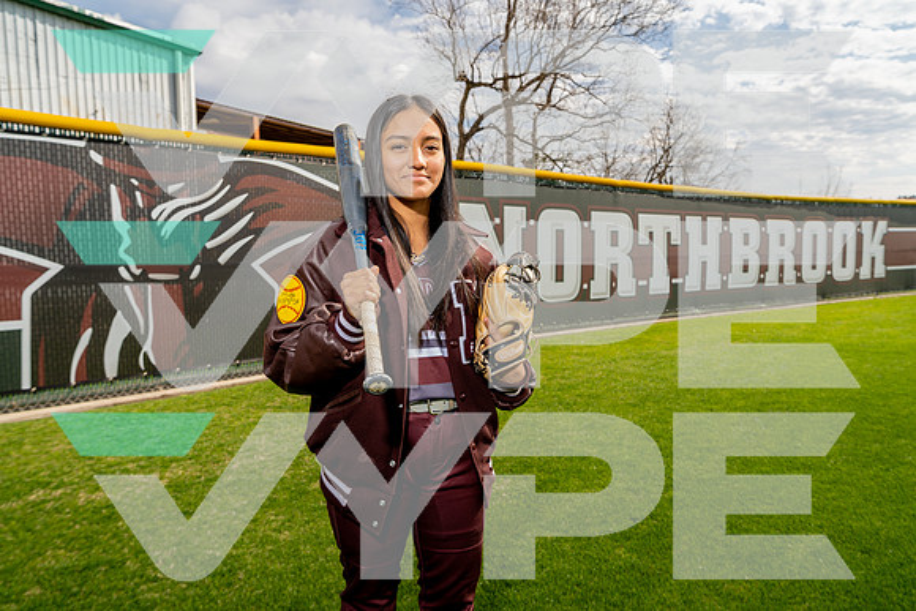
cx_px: 458
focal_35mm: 24
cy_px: 306
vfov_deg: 53.2
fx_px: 611
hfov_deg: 73.7
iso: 100
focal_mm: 24
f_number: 6.3
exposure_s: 1/250
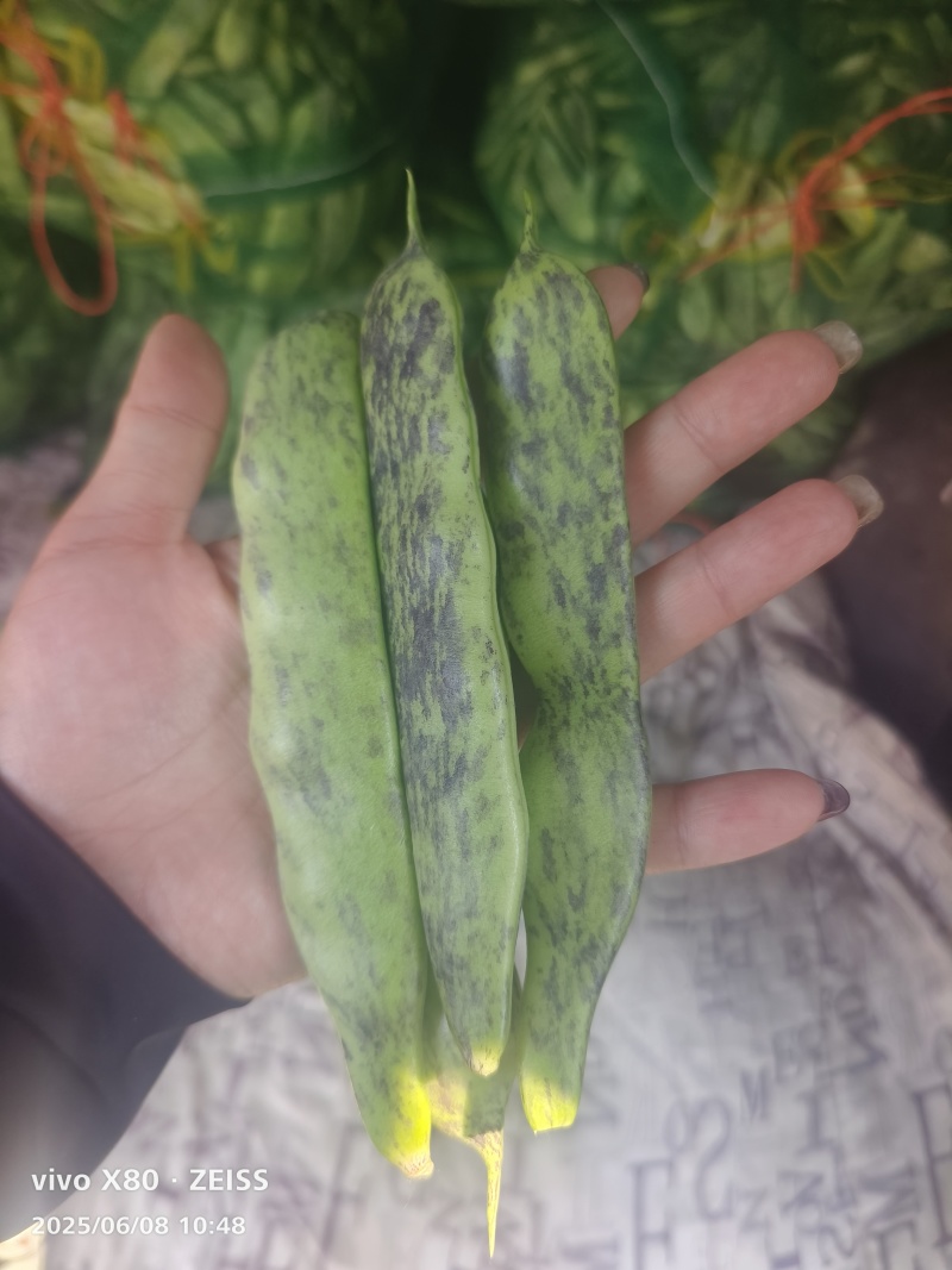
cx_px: 476
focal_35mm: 23
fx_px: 844
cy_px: 635
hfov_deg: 58.9
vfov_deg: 73.9
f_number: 1.75
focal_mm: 5.5
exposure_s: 1/422
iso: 518
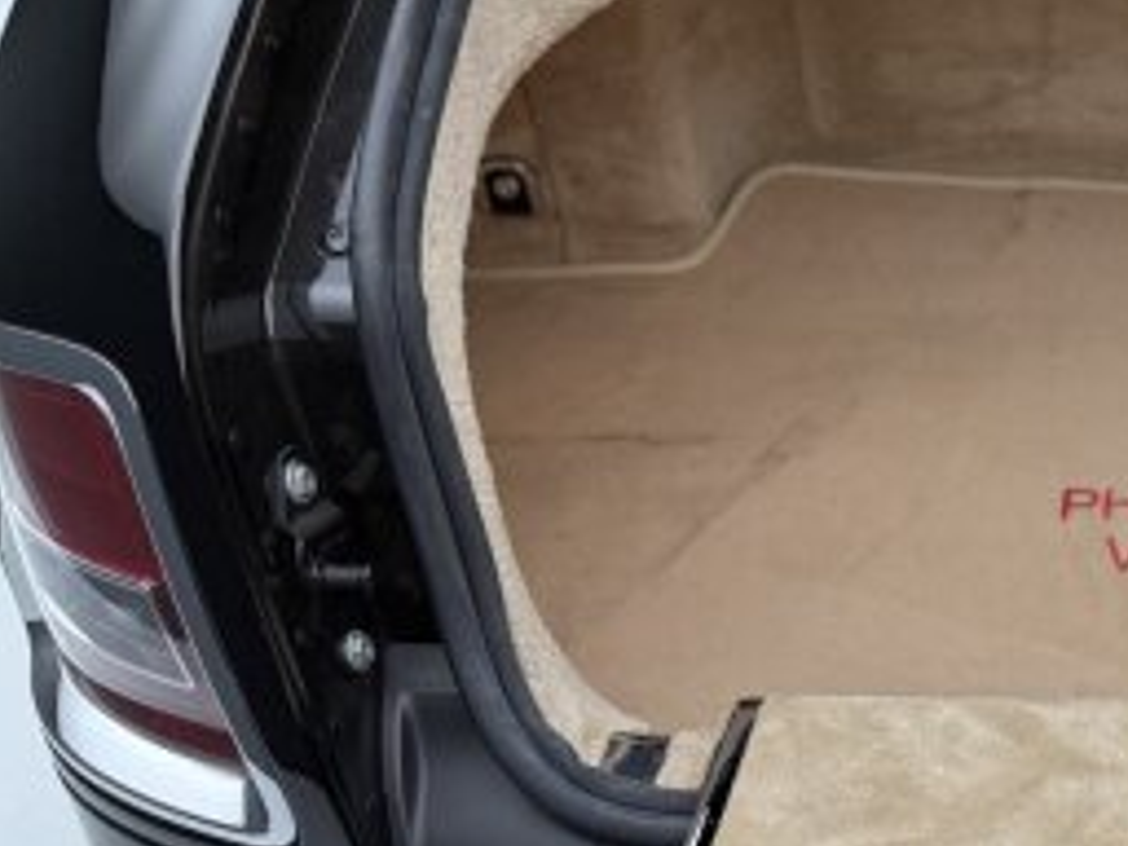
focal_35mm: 60
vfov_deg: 24.2
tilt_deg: -40.8
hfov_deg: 27.7
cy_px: 617
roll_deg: -3.5
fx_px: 1955
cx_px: 1401
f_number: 1.78
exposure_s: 1/99
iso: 160
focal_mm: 6.76
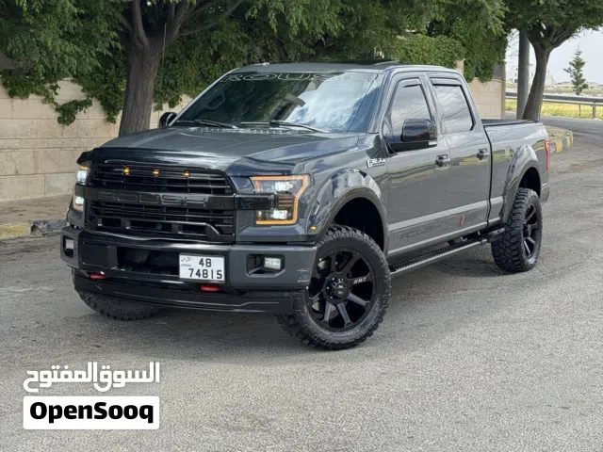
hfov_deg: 39.7
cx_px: 302
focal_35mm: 48
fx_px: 836
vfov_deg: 30.3
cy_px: 226
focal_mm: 6.76
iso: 64
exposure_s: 1/1312
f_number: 1.78
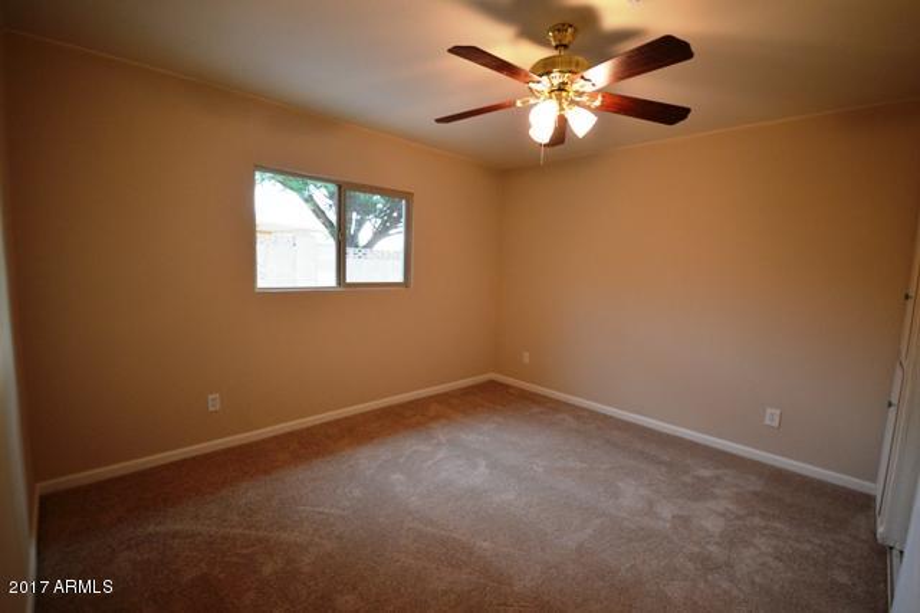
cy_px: 306
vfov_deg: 77.3
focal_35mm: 15
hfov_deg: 100.4
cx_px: 460
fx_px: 383
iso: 640
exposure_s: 1/60
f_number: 4
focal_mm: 10
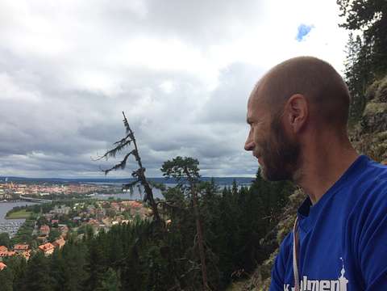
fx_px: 324
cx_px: 194
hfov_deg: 61.7
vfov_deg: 48.2
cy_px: 146
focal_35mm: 29
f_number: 2.2
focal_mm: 4.15
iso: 32
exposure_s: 1/1709
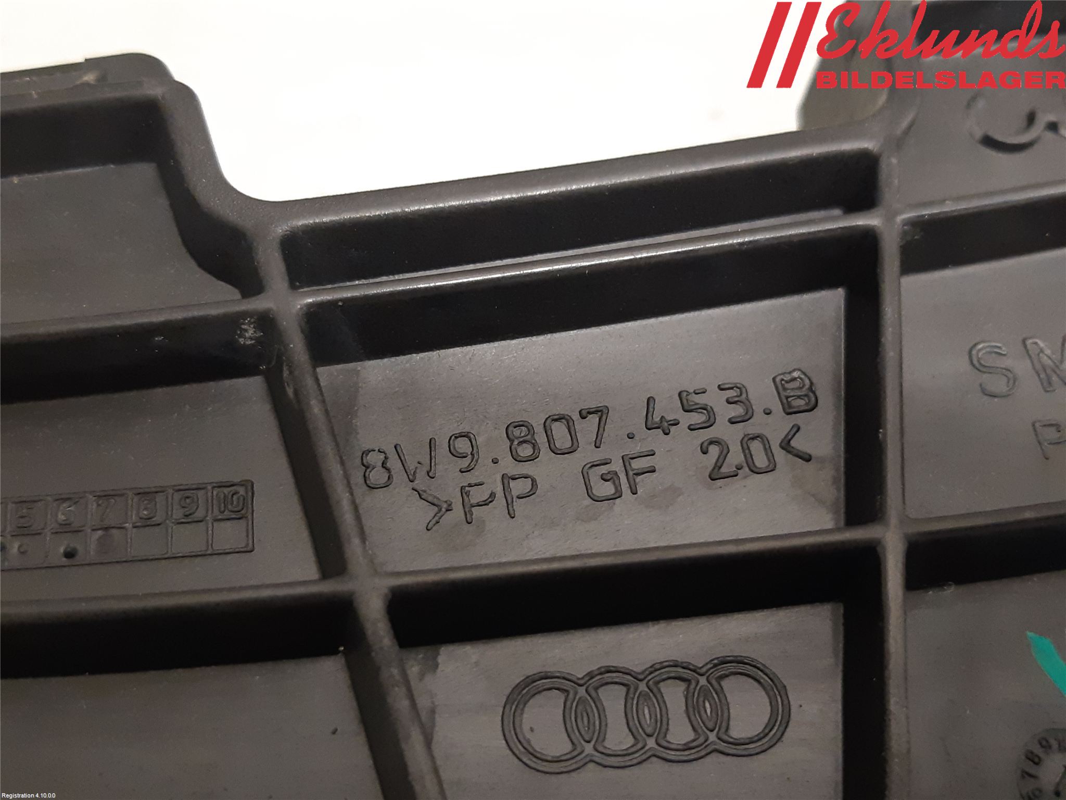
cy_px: 400
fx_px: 801
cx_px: 533
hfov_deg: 67.3
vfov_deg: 53.1
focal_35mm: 26
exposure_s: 1/25
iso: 200
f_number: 1.7
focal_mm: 3.93
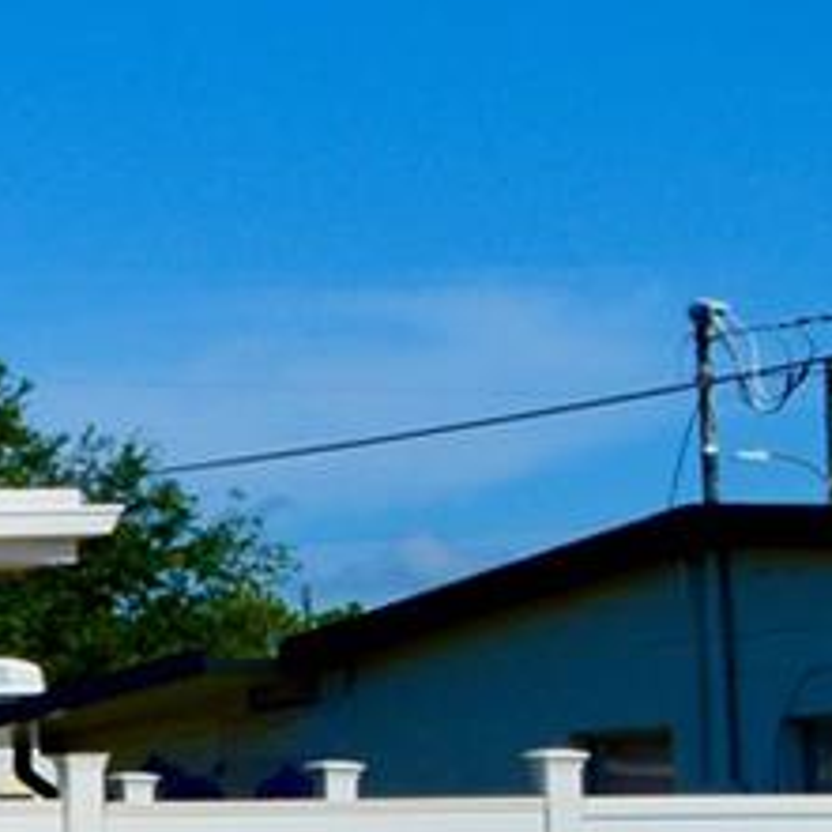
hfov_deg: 8.8
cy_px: 491
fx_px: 4514
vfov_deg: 10.5
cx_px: -1600
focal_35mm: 166
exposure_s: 1/500
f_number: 11
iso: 160
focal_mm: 18
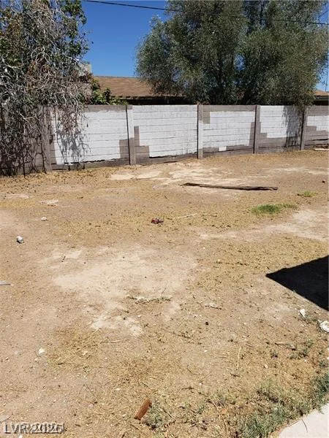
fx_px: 329
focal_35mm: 26
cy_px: 219
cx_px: 164
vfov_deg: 67.3
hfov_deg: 53.1
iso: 50
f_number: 2.4
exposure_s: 1/2151
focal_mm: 4.3
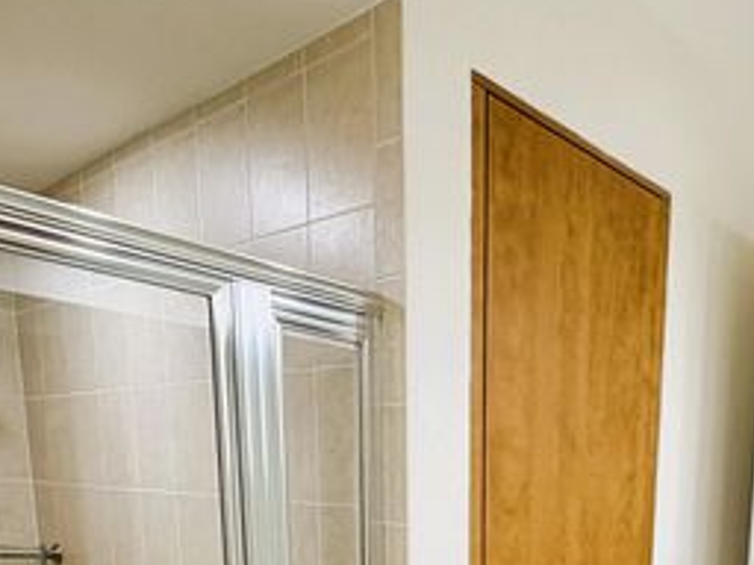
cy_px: 642
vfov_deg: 34.4
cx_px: 636
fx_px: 762
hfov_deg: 48.6
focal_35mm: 35
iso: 125
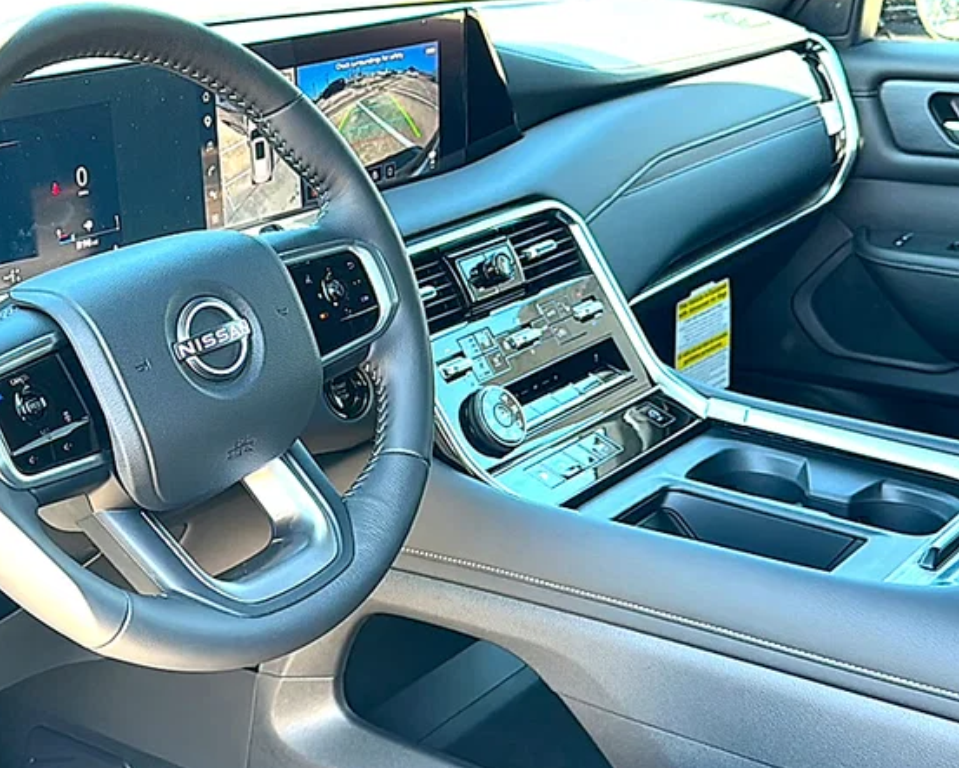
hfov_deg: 39.3
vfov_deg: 32.1
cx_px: 360
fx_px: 1334
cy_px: 430
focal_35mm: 47
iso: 125
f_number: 1.78
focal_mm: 6.86
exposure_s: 1/211
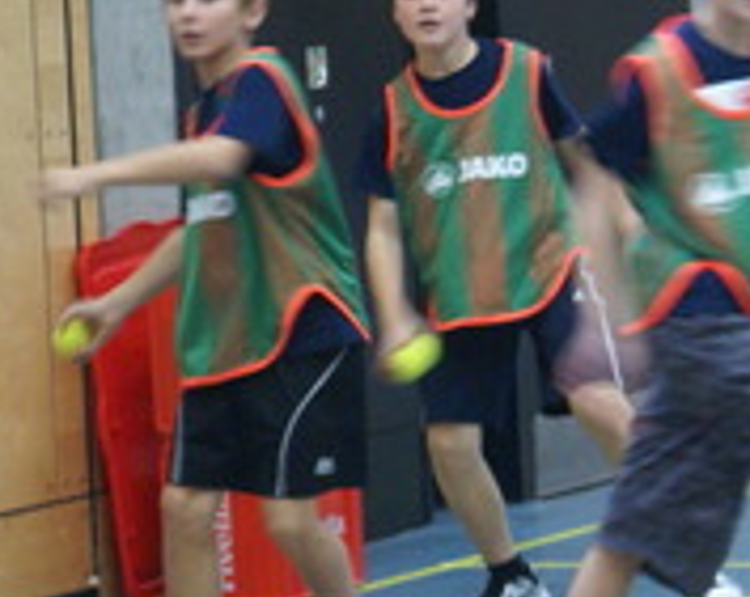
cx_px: 606
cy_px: 119
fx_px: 6670
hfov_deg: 6.4
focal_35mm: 301
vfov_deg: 5.1
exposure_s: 1/30
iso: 800
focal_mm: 70
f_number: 5.6
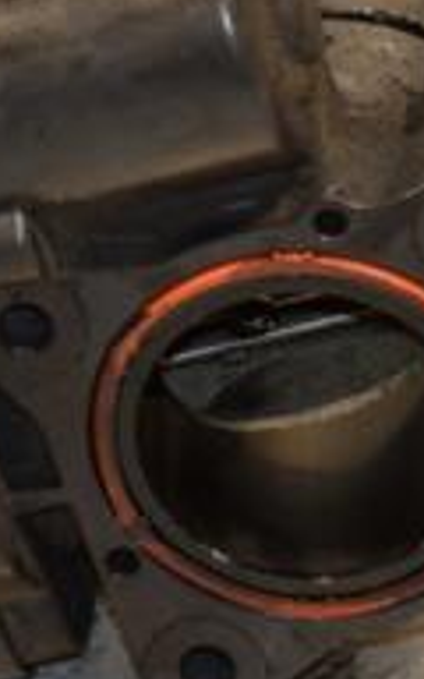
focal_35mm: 502
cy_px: 290
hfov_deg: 2.6
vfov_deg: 4.2
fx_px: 9274
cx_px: 166
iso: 800
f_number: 5.6
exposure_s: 1/125
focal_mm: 105
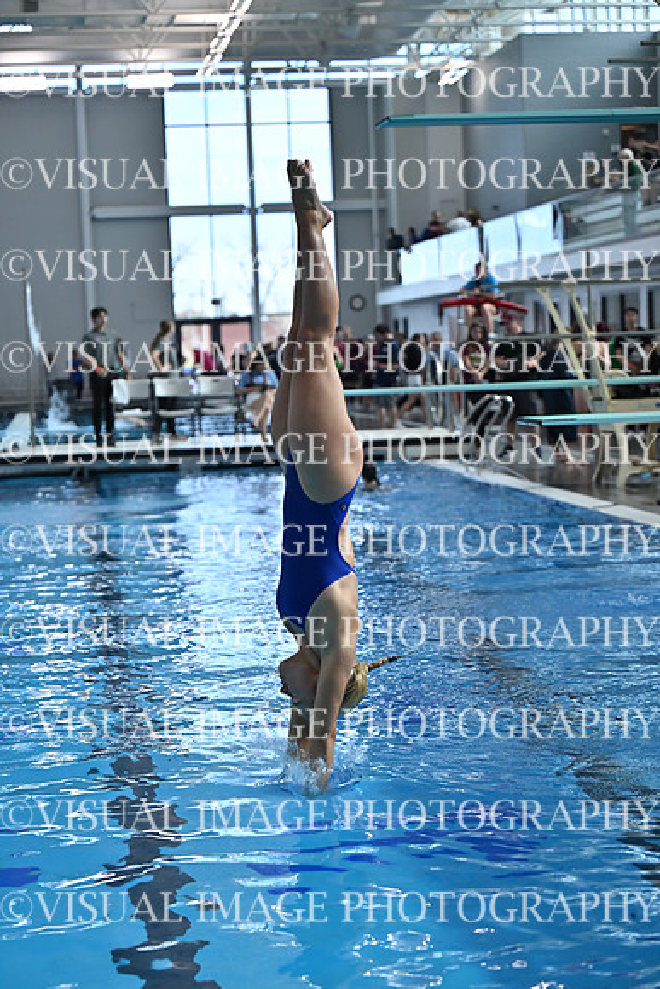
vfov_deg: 28.8
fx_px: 1924
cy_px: 494
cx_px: 330
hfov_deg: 19.5
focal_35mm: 70
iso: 640
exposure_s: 1/1600
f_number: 2.8
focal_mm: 70
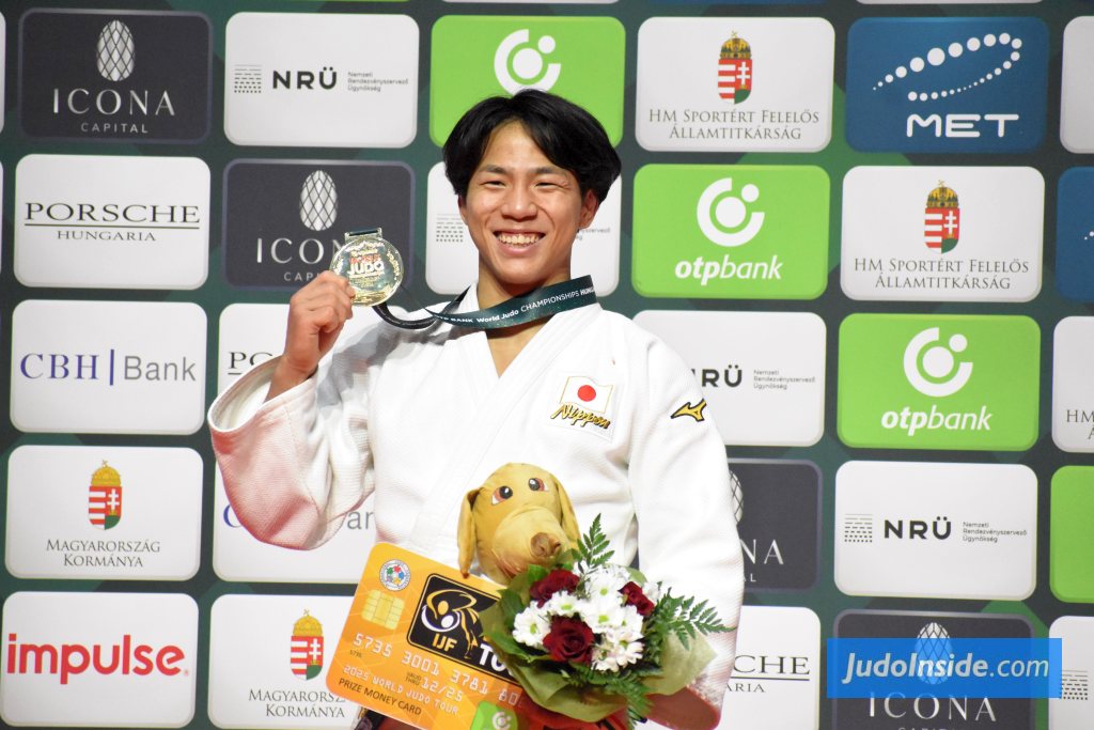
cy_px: 365
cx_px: 547
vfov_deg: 4.6
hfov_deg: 6.9
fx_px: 9117
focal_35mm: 300
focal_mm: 200
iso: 6400
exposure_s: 1/640
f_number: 7.1
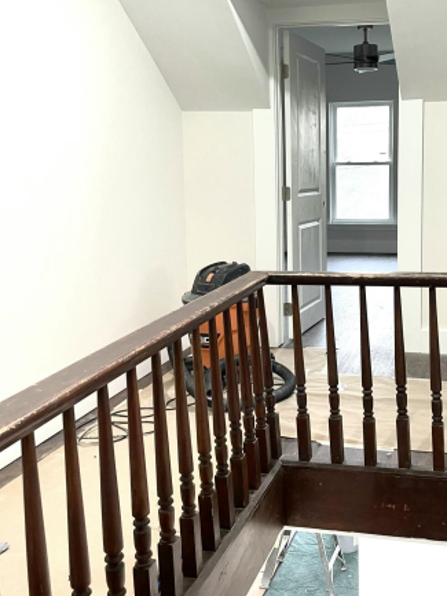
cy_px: 243
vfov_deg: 46.6
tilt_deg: -7.5
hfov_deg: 35.2
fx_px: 688
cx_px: 336
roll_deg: +0.6
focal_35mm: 40
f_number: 1.6
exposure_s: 1/60
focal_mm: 4.2
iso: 100
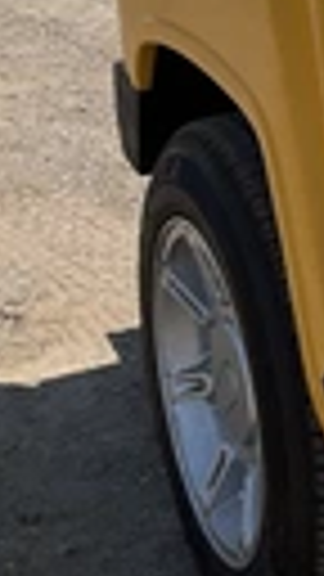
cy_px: -32
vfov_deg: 20.7
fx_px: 1512
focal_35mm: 99
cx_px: 662
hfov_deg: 11.0
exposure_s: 1/2667
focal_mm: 3
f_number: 1.8
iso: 25
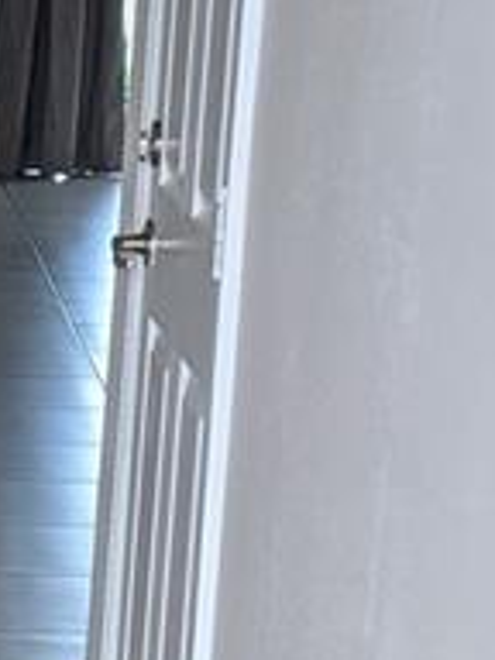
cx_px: -889
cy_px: 681
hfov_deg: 8.6
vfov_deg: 13.0
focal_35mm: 150
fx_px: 2860
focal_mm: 6.9
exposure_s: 1/124
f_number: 1.68
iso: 111
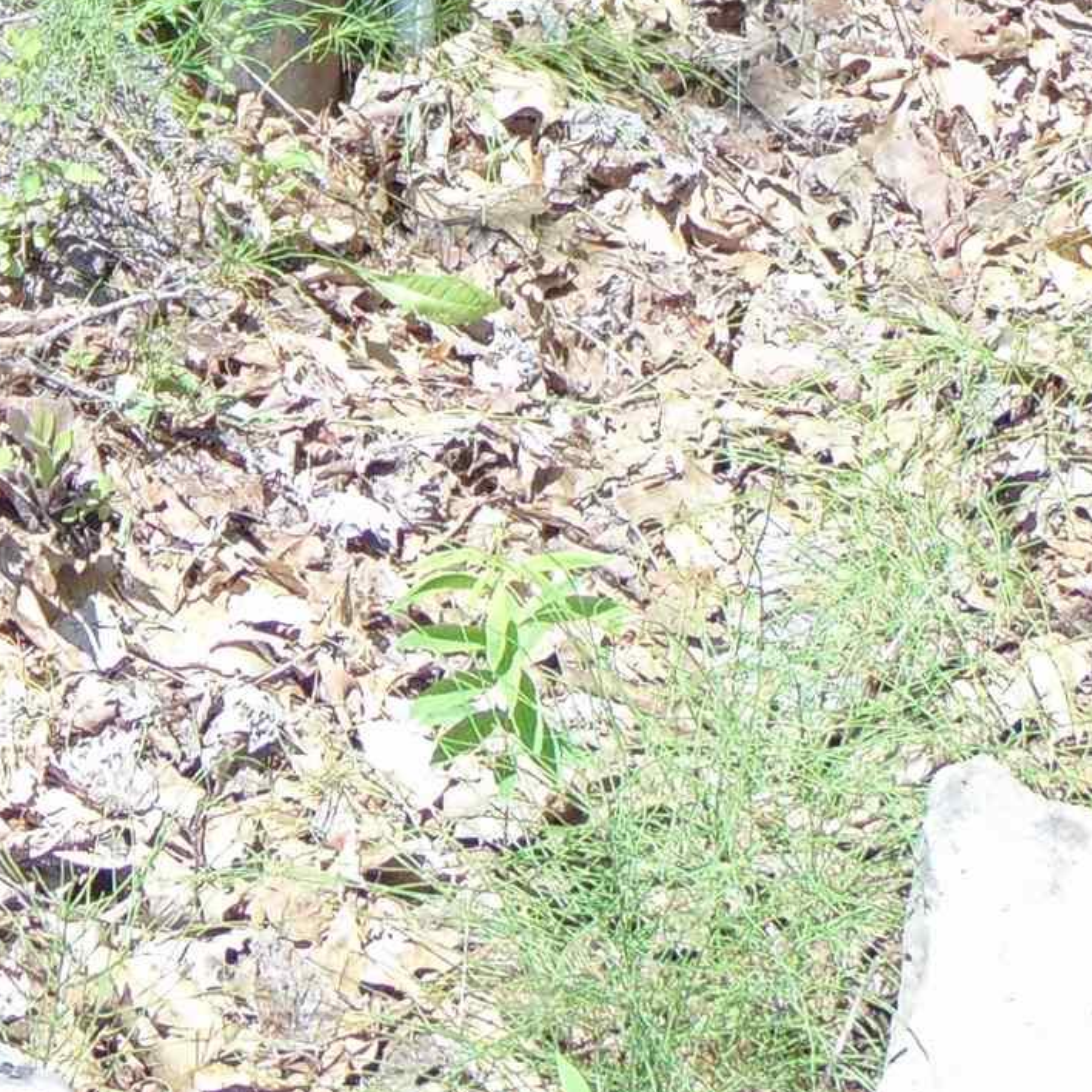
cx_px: 148
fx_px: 4783
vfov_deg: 12.3
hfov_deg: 12.9
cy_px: -611
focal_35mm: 134
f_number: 3.2
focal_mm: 6.3
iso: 80
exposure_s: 1/320
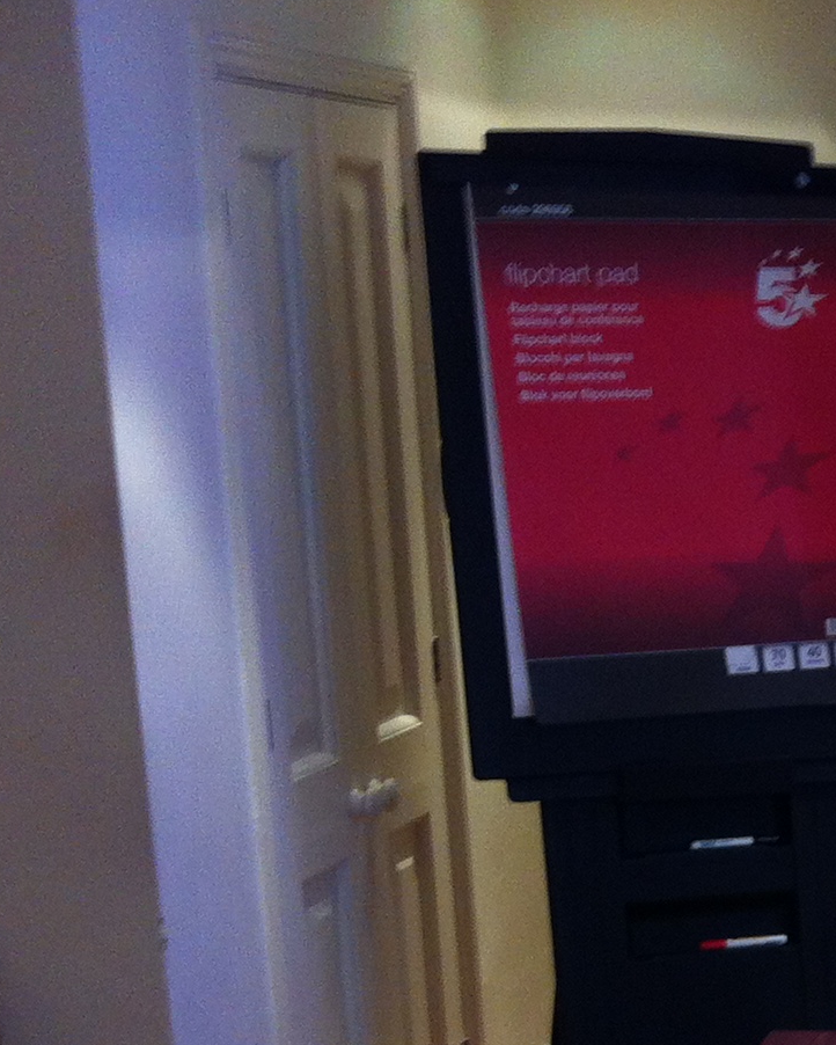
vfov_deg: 18.9
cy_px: 1099
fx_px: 3030
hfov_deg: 14.5
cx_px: 1303
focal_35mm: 98
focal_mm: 3.85
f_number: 2.8
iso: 125
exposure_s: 1/15
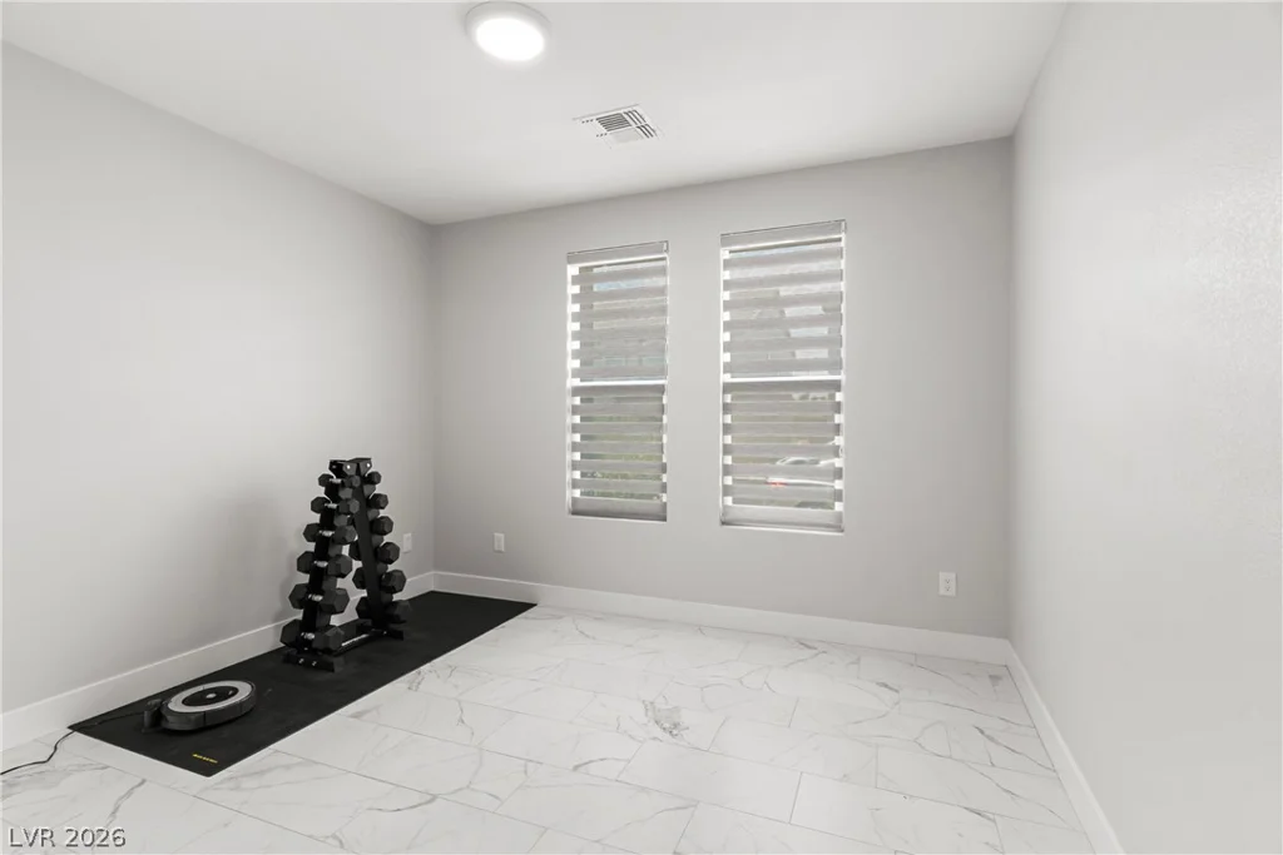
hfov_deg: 93.3
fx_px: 606
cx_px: 642
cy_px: 428
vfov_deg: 70.5
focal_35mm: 17
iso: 400
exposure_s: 1/8
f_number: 8
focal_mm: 17
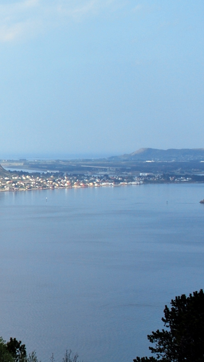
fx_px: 1231
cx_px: -249
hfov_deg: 8.8
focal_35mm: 128
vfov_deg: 16.8
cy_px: 166
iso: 125
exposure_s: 1/250
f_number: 10
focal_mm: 32
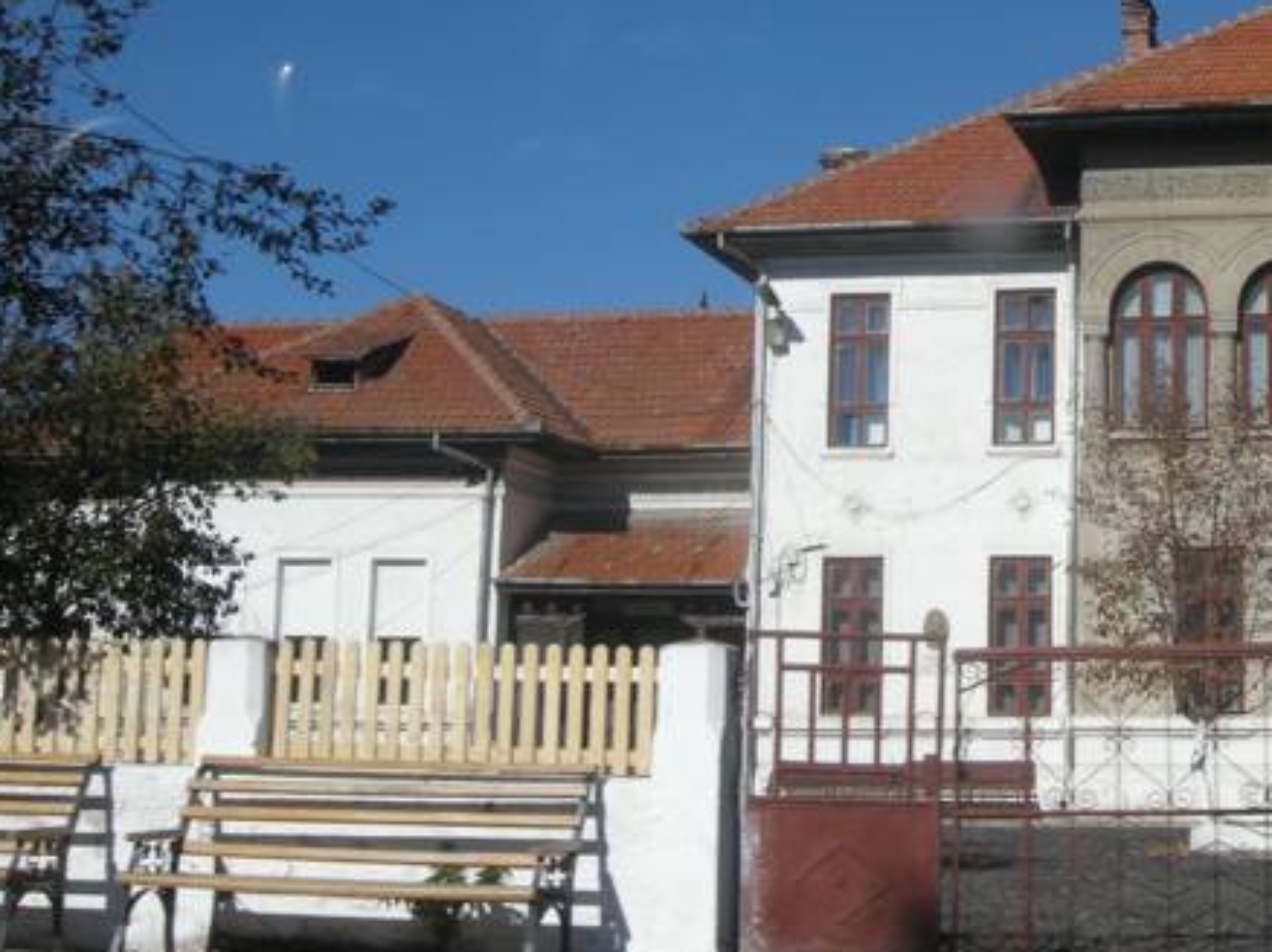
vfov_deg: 22.8
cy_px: 311
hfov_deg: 29.1
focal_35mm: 64
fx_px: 2350
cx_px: 1144
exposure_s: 1/318
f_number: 6.1
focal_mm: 7.5
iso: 64
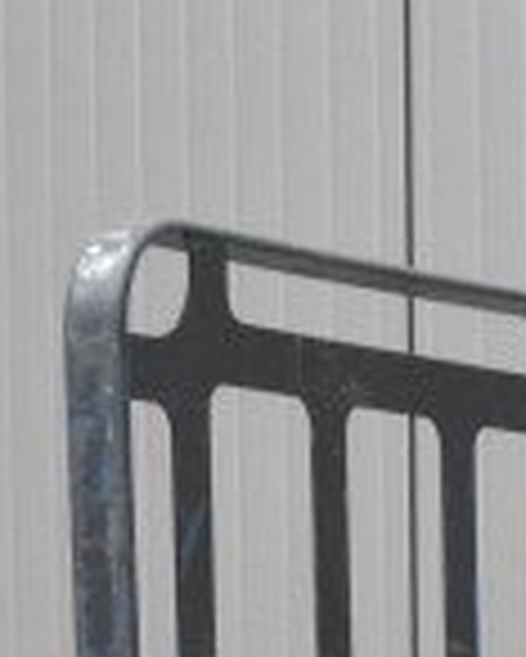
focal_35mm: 254
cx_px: 508
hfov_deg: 6.1
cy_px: 1498
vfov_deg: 7.2
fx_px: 4938
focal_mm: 22
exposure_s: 1/30
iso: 1600
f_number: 5
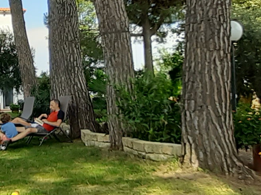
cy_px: 70
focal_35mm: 51
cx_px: 79
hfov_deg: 37.0
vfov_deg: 28.4
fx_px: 384
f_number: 2.2
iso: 40
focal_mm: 1.13
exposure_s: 1/471
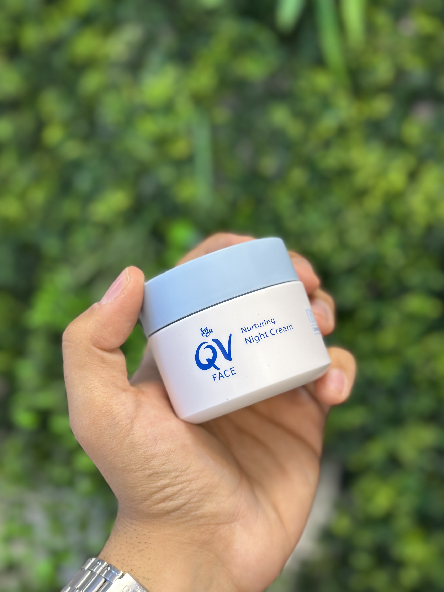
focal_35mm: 48
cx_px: 222
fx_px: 821
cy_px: 296
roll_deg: -4.8
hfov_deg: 30.3
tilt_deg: -1.2
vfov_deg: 39.7
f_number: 1.78
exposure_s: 1/100
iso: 80
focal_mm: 6.86
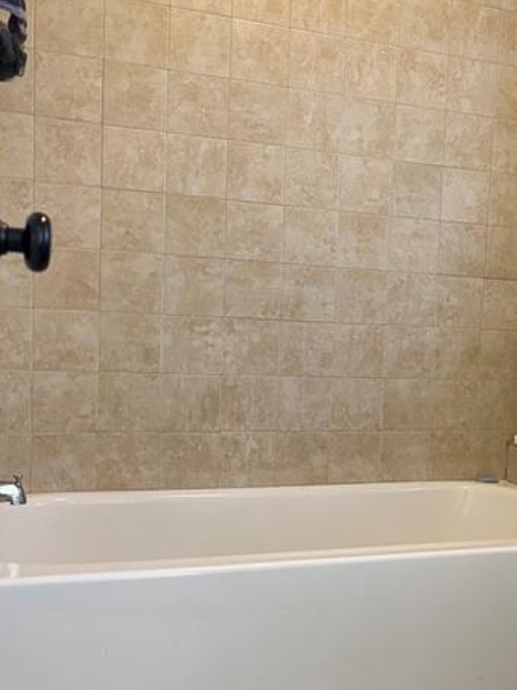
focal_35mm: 44
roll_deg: -3.6
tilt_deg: -4.9
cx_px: 426
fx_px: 877
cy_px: 383
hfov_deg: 31.8
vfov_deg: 42.9
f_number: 1.6
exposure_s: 1/60
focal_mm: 5.96
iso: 250
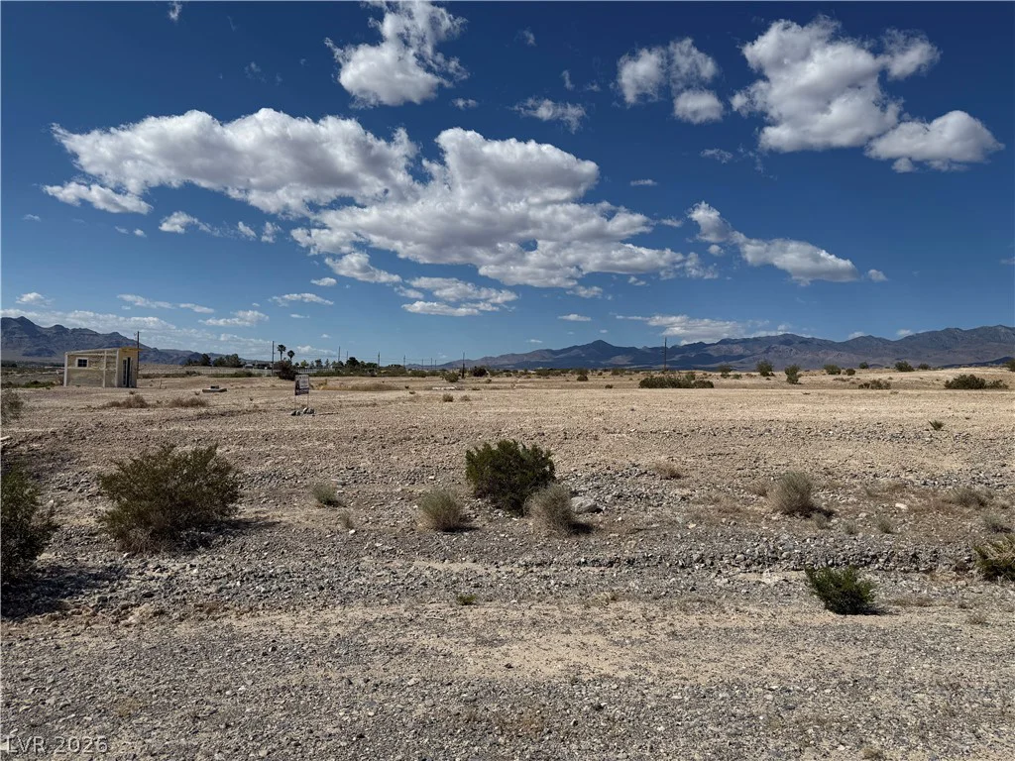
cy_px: 380
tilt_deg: +0.9
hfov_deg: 71.6
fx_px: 704
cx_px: 508
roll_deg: -2.6
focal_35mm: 24
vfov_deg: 56.8
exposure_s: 1/11905
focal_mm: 6.76
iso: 80
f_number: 1.78
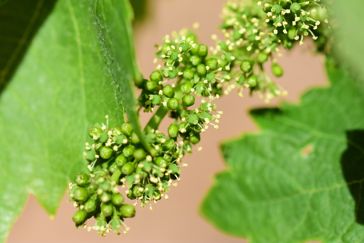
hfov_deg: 13.0
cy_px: 122
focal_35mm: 158
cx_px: 182
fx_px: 1592
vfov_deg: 8.7
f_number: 5.6
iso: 1250
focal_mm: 105
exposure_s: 1/8000
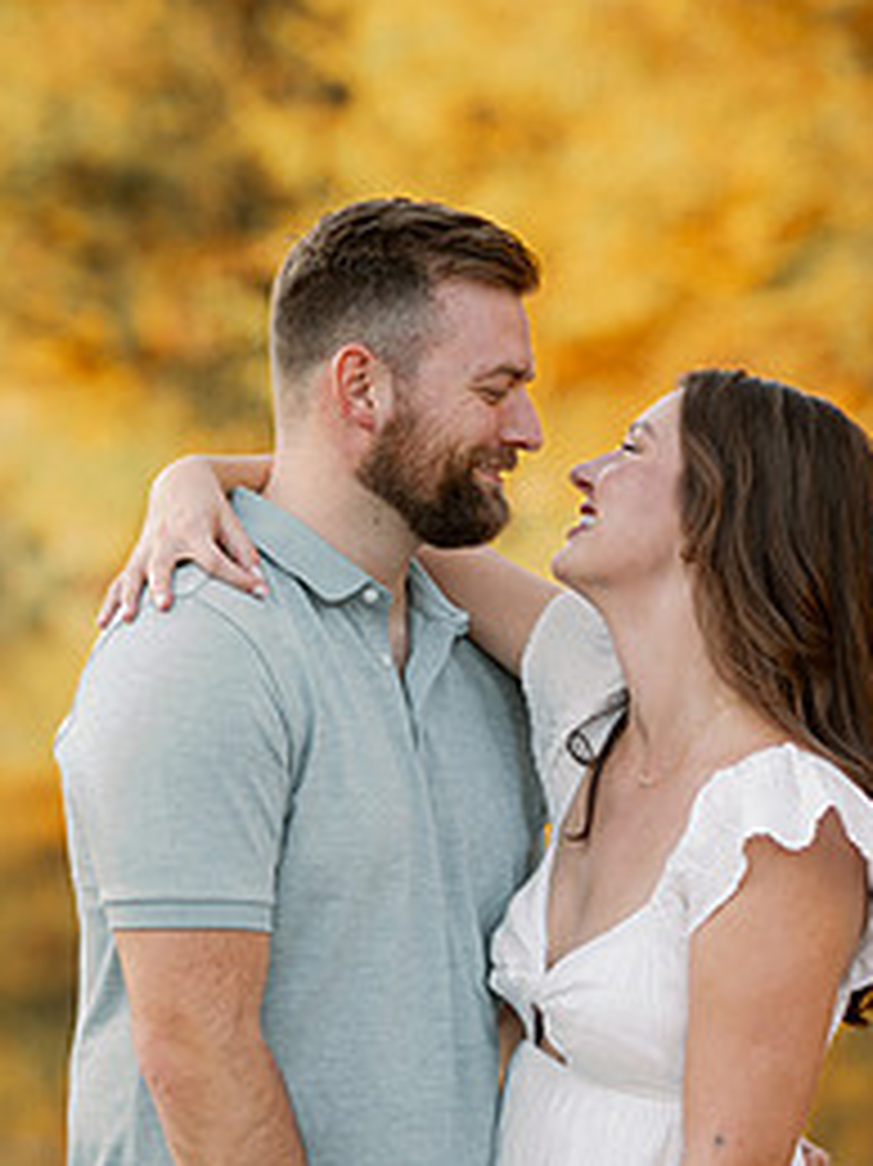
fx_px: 4779
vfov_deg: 13.9
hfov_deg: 10.4
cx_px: 454
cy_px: 864
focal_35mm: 142
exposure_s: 1/400
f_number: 2.5
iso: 125
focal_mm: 85
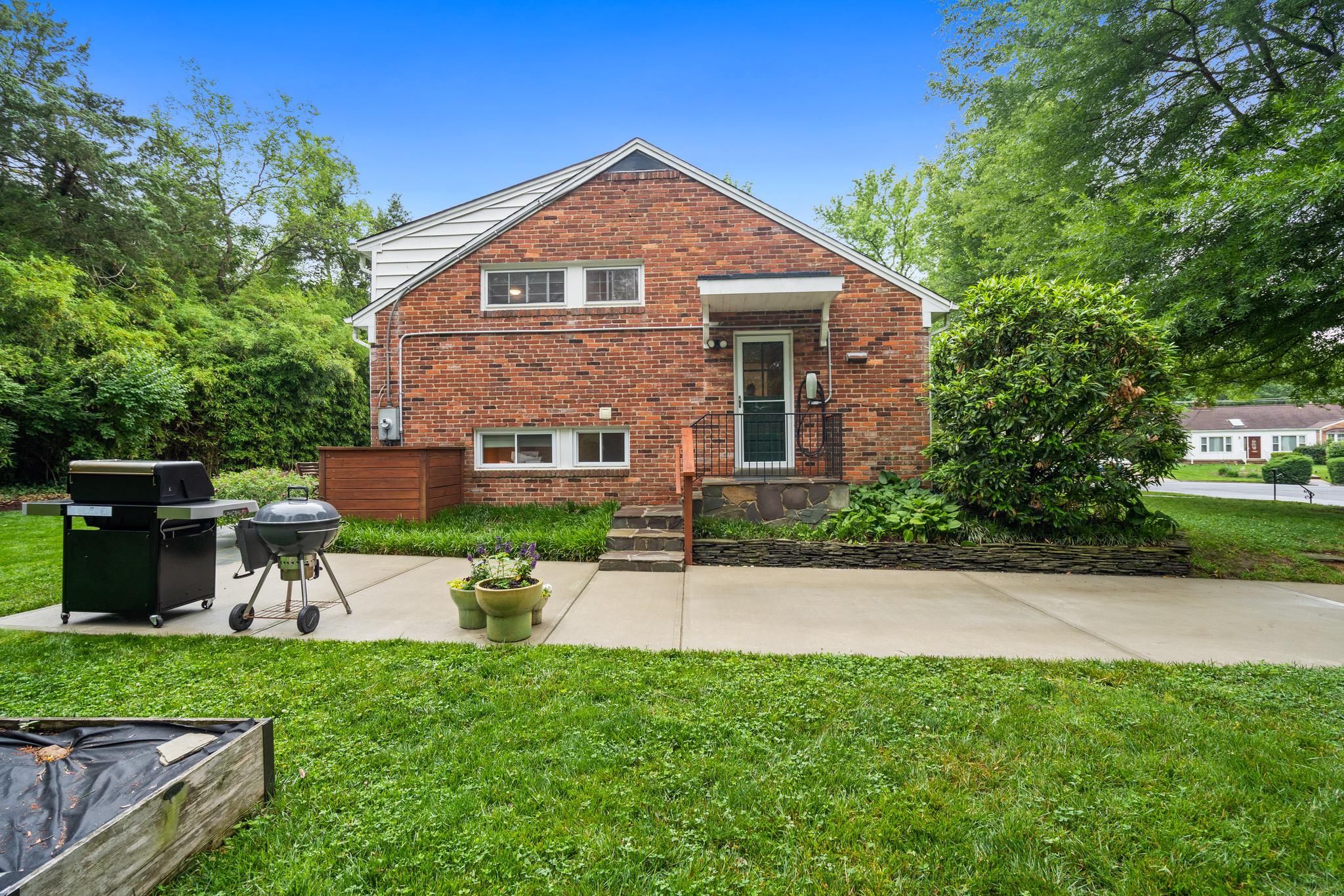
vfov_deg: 73.7
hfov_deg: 96.7
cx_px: 672
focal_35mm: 16
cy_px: 448
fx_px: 597
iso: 200
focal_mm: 16
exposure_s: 1/100
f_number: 4.5
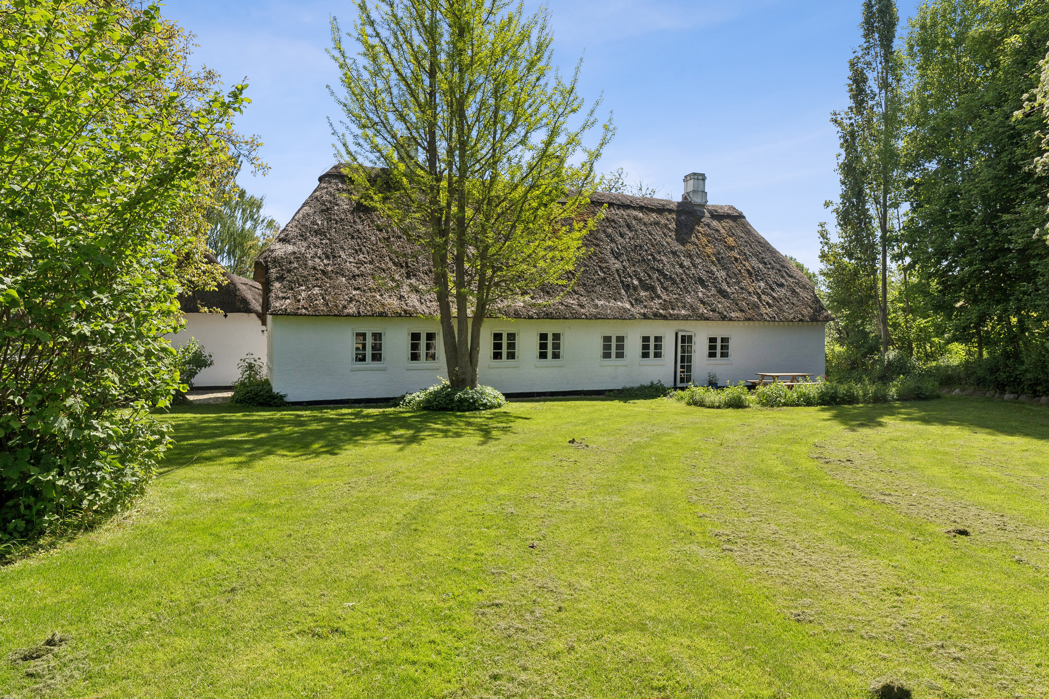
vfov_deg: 54.6
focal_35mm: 23
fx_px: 677
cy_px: 350
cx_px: 524
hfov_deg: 75.5
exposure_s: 1/800
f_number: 8
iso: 250
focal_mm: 15.5
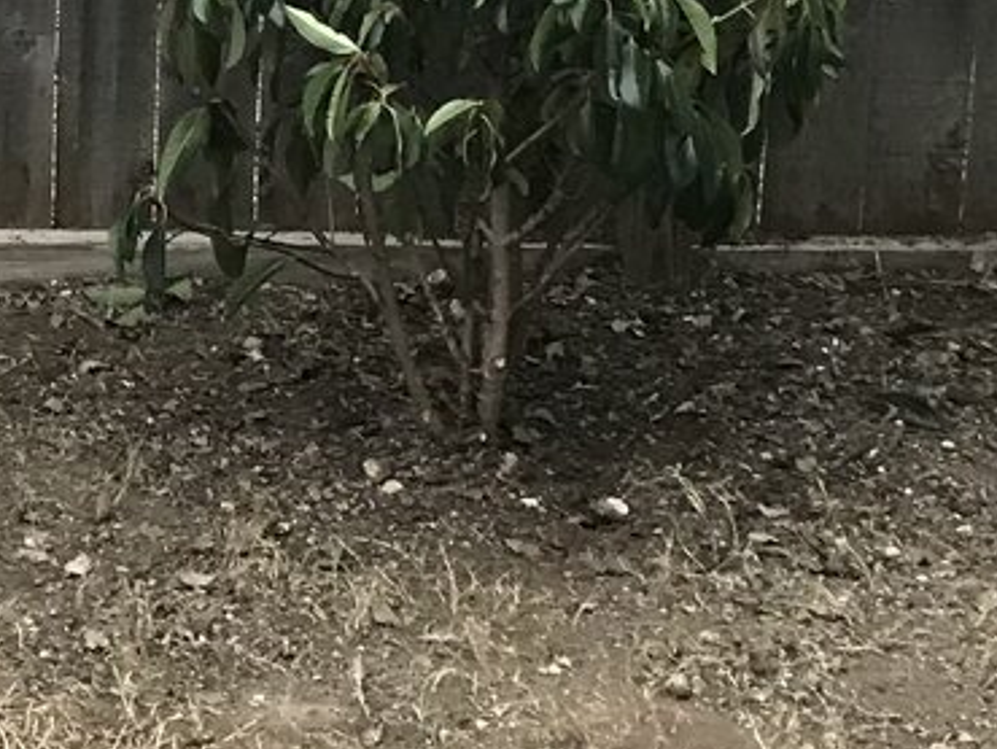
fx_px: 3487
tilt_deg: -13.3
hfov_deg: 15.9
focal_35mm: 121
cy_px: -420
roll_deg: -0.5
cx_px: -59
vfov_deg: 11.7
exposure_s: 1/15
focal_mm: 3.99
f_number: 1.8
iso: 40
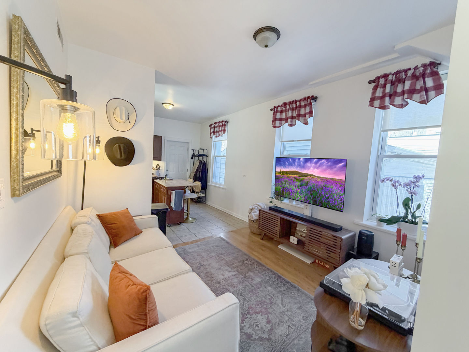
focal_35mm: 14
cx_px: 234
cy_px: 176
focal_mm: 2.22
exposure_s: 1/111
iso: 320
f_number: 2.2
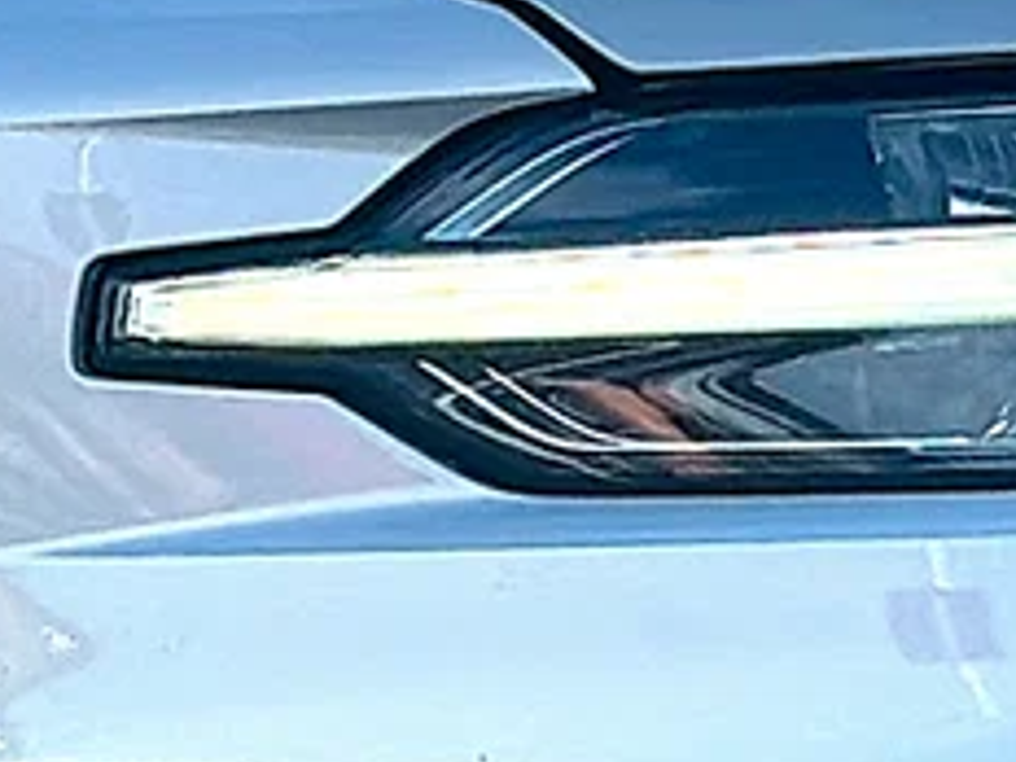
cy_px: 313
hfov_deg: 7.5
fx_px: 7690
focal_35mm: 262
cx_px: 1051
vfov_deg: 5.7
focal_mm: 6.86
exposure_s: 1/3390
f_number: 1.78
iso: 64
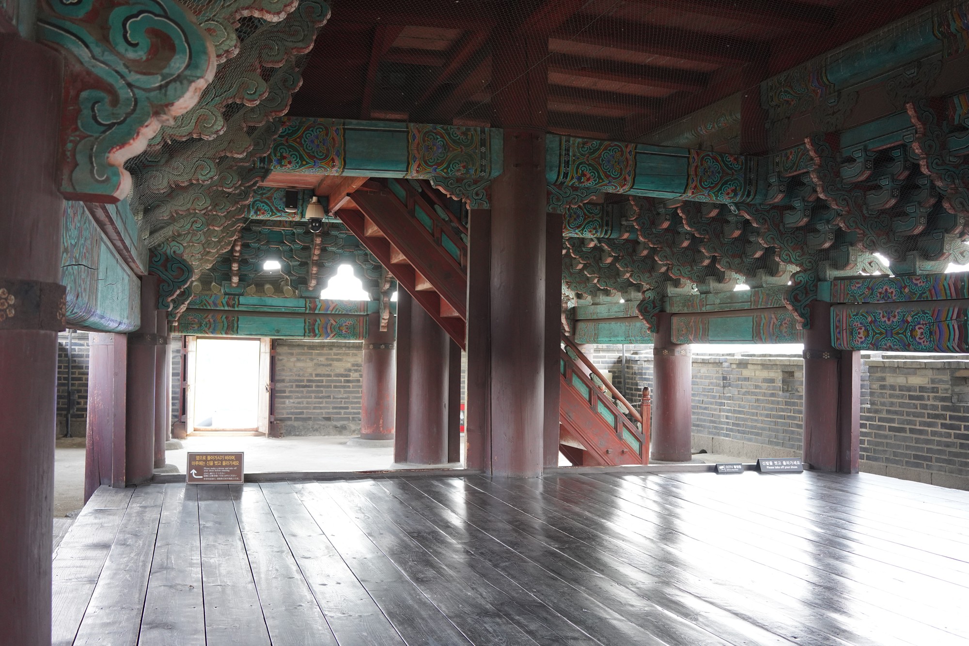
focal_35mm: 35
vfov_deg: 37.9
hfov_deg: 54.4
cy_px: 323
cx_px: 484
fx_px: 942
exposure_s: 1/125
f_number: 5
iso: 1250
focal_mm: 35
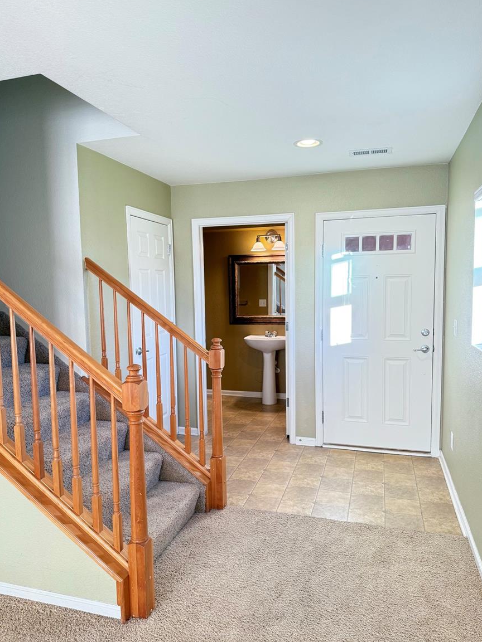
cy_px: 326
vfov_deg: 69.4
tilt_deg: -5.3
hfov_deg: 54.9
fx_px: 464
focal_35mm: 25
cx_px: 239
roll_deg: +0.7
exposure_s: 1/60
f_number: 1.78
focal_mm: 6.76
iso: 250
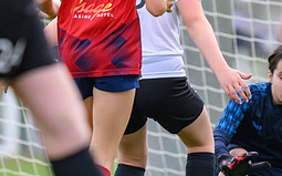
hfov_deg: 1.0
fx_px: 15499
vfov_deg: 0.6
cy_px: 198
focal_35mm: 2018
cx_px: 181
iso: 1800
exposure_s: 1/1250
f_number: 6.3
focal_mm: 540
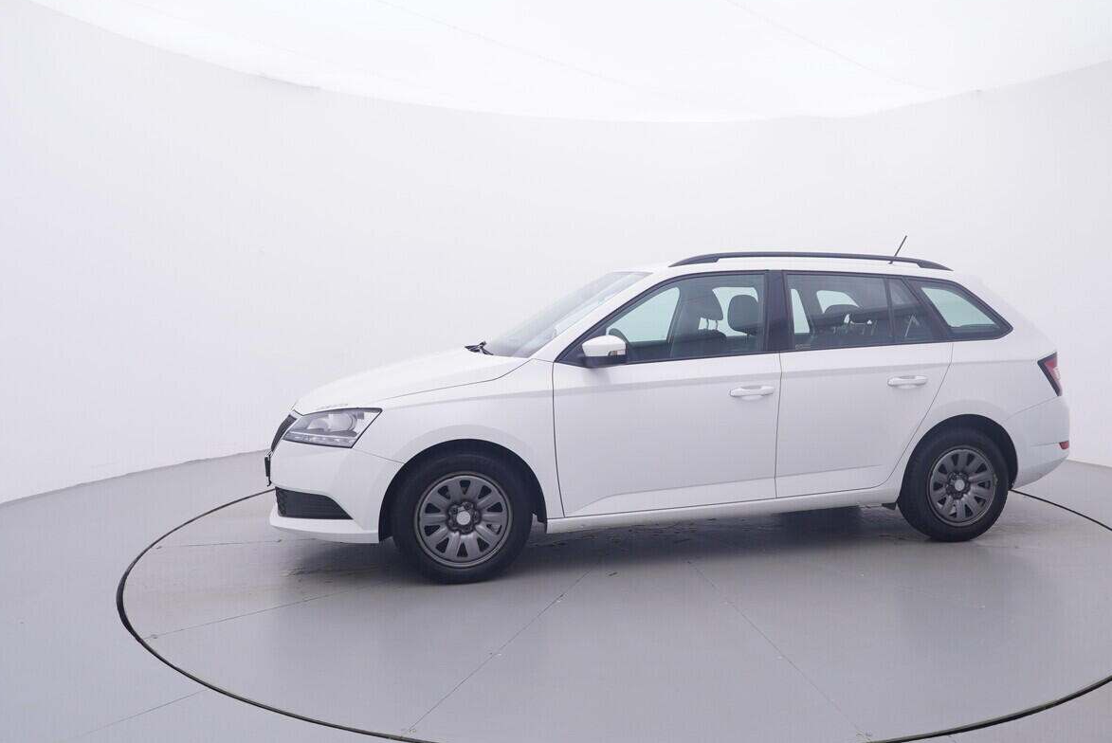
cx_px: 644
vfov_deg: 47.0
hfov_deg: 65.8
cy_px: 352
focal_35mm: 28
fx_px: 854
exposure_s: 1/80
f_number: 5
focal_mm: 15
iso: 200
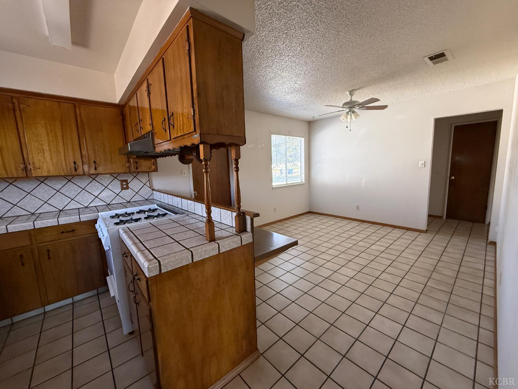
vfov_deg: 85.7
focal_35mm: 14
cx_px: 259
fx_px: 209
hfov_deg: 102.1
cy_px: 194
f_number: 2.2
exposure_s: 1/99
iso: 320
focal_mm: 2.22
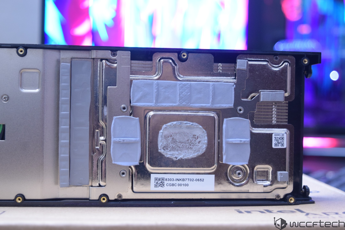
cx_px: 172
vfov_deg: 21.6
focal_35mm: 63
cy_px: 115
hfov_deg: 31.9
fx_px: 604
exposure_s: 1/10
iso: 1600
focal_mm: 42
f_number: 5
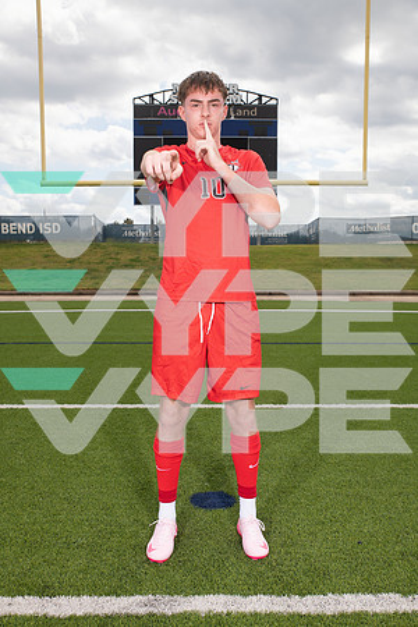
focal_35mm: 35
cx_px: 209
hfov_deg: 37.9
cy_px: 314
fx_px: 610
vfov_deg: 54.4
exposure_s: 1/400
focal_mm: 35
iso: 125
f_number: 7.1
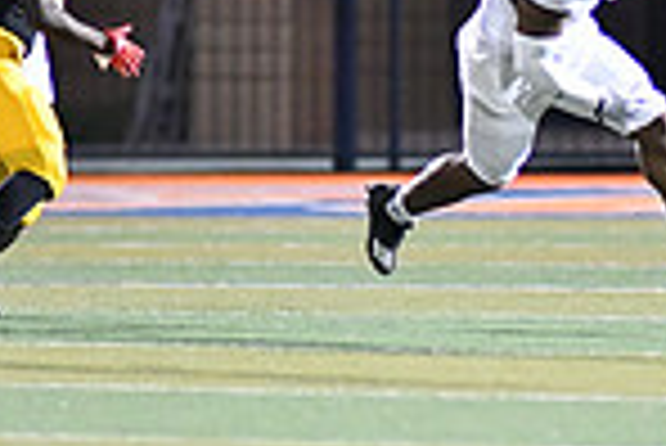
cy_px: 83
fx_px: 21777
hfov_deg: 1.8
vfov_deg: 1.2
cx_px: 562
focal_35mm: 1176
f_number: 2.8
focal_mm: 300
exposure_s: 1/1250
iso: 9000
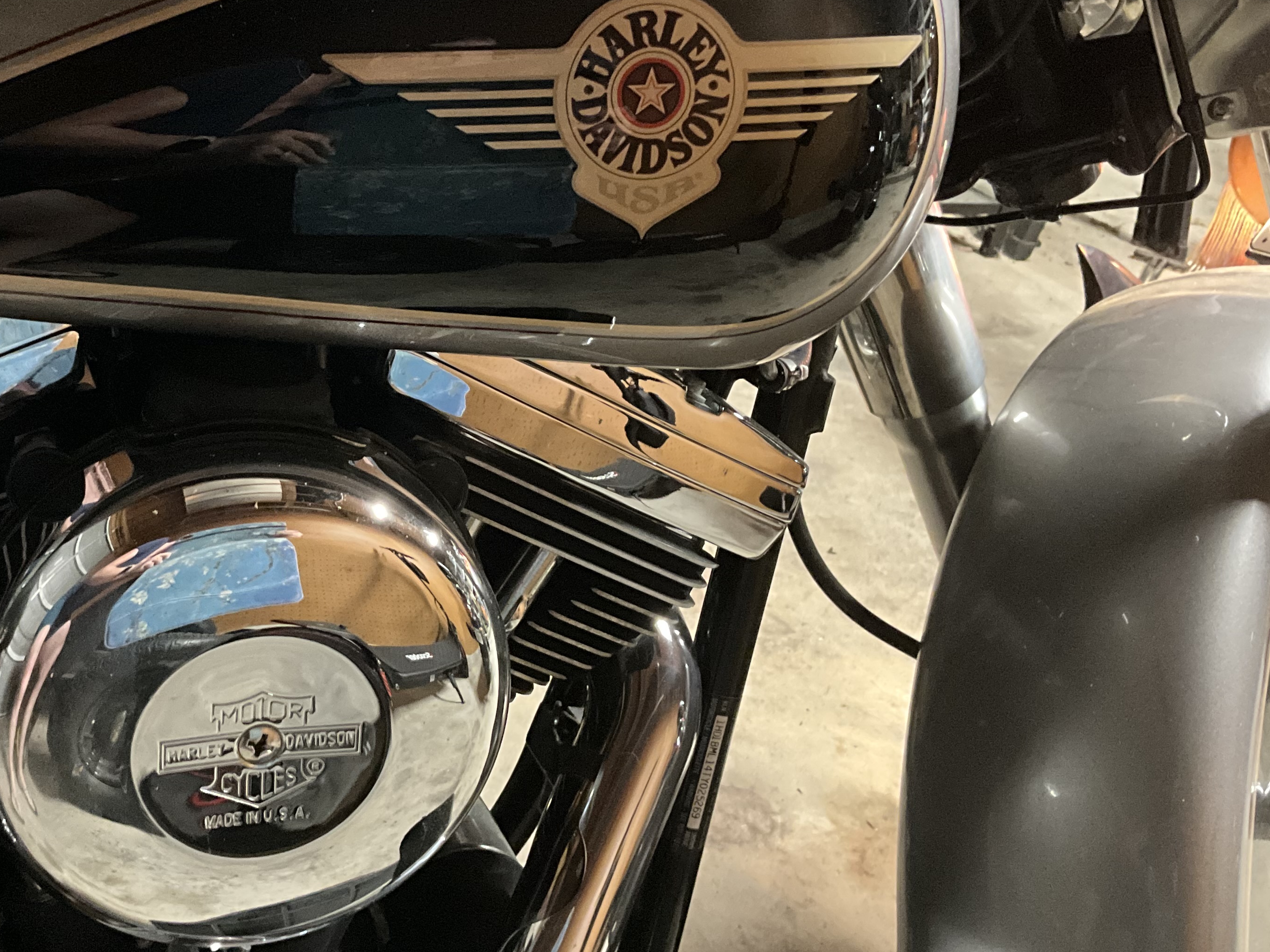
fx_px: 1578
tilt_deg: -26.5
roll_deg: -9.5
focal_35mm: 43
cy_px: 438
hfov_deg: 42.9
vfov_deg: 33.6
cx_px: 362
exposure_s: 1/24
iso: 500
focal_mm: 3
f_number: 1.8
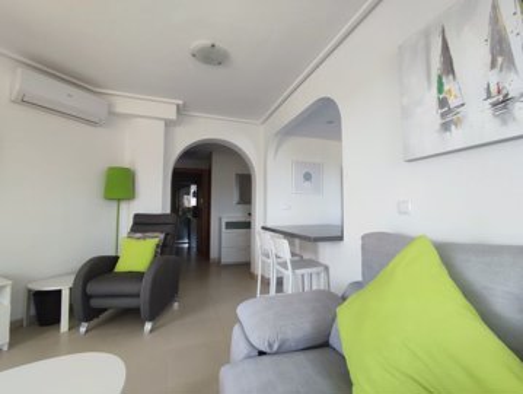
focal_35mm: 16
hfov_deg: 94.4
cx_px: 262
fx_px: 242
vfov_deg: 78.2
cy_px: 197
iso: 88
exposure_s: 1/100
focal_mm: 1.65
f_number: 2.2
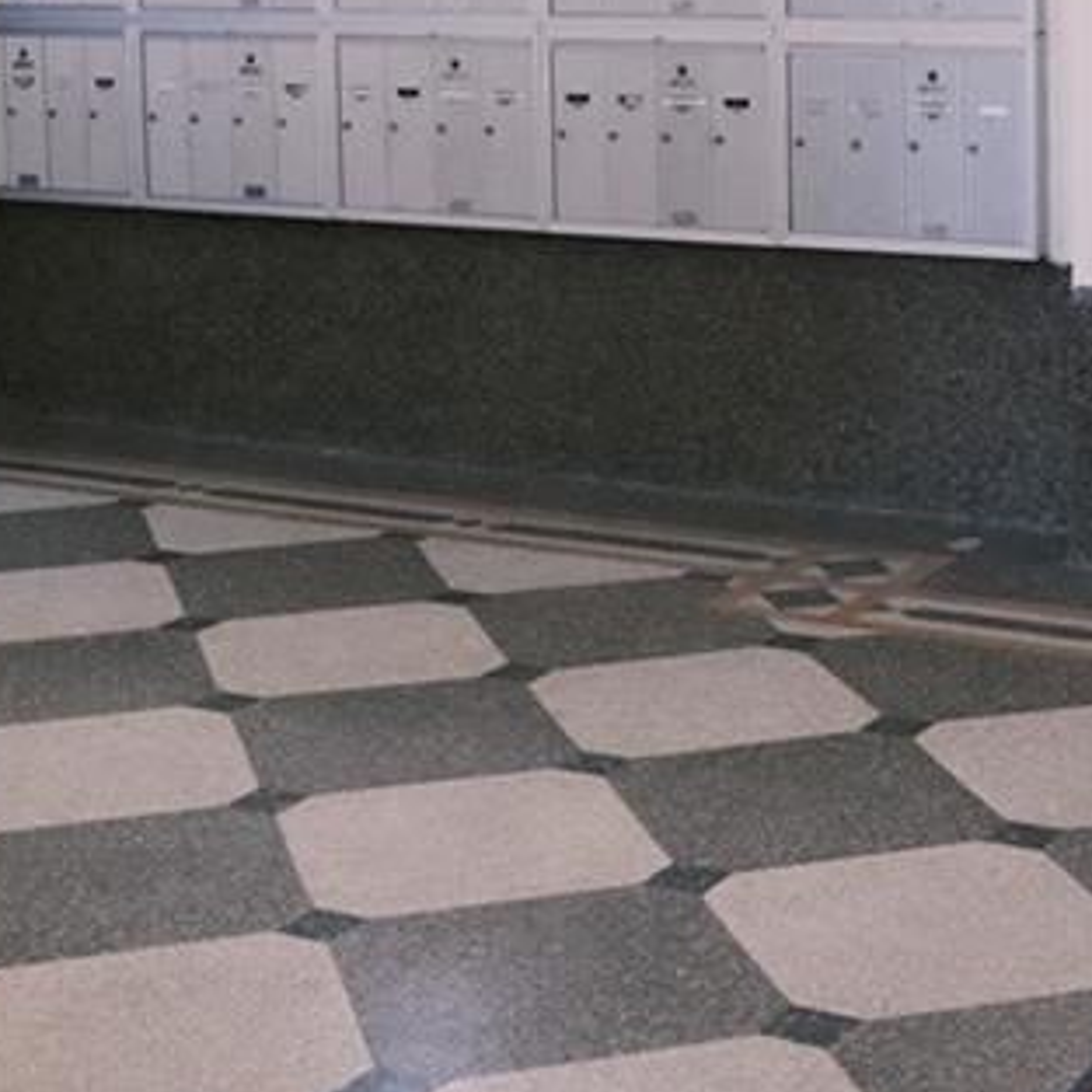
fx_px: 2677
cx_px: 677
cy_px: 136
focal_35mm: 75
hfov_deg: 23.0
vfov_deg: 22.6
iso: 4000
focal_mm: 18
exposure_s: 1/100
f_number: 4
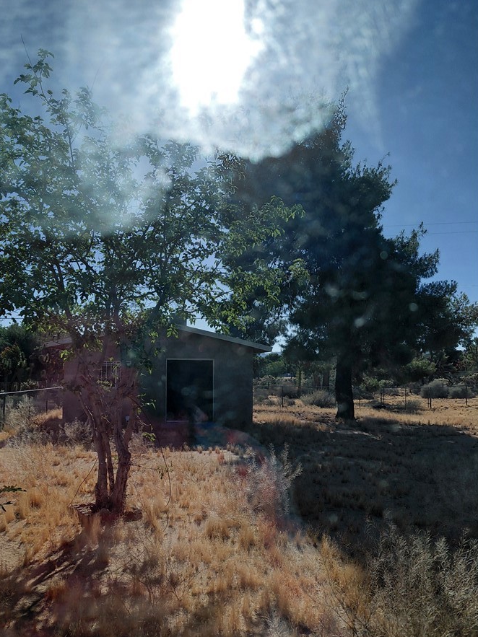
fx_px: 534
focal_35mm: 29
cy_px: 341
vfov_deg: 61.6
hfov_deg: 48.1
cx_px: 204
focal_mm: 4.69
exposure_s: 1/6460
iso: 50
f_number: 1.8
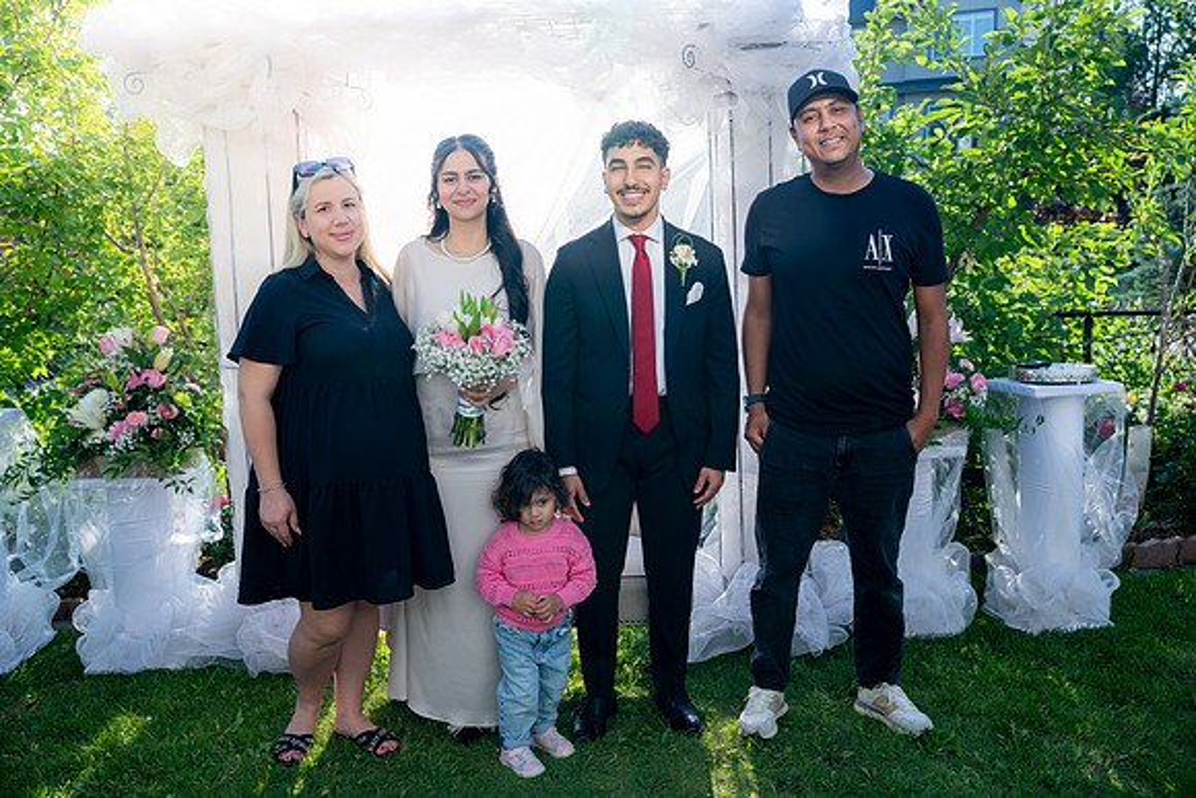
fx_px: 930
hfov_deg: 65.5
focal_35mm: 28
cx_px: 598
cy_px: 399
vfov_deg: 46.4
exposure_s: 1/500
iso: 200
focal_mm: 28
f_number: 3.5
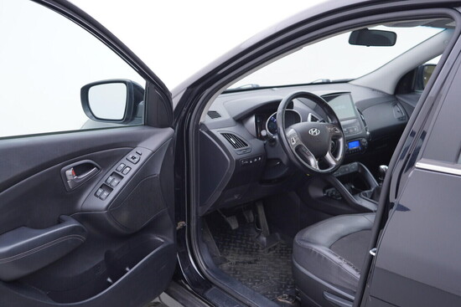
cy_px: 154
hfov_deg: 53.1
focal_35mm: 36
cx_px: 230
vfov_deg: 36.9
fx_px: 461
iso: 125
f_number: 2.8
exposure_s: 1/40
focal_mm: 24
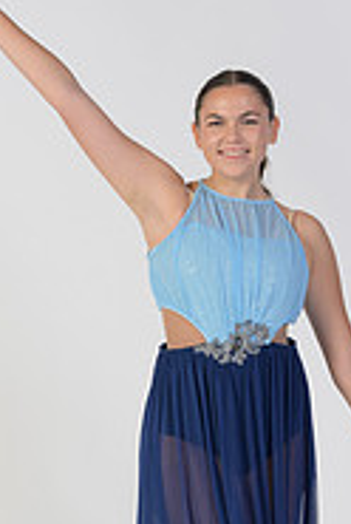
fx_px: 3147
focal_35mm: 216
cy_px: 399
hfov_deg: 6.4
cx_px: 266
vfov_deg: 9.5
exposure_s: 1/160
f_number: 7.1
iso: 400
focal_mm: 89
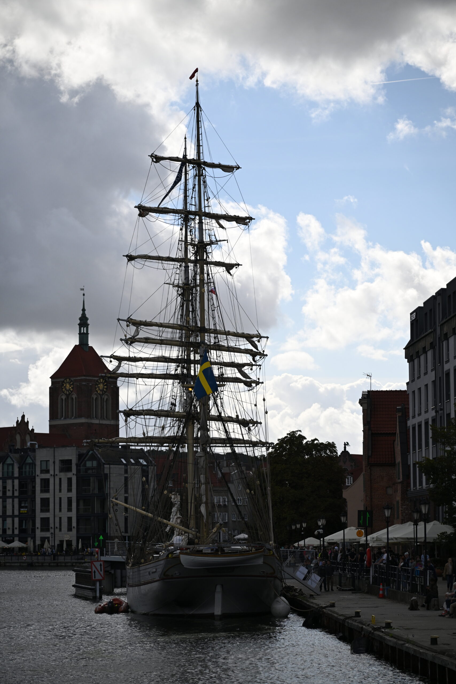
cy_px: 342
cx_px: 228
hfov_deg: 13.4
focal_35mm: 102
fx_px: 1938
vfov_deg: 20.0
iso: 400
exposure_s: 1/8000
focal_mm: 102
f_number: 4
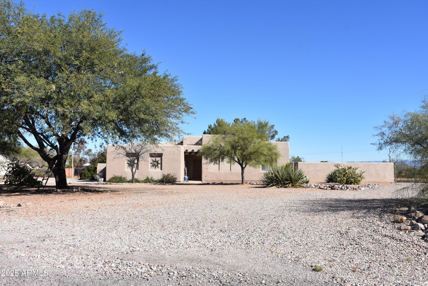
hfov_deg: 57.2
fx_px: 392
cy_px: 143
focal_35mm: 33
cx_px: 214
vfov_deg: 40.0
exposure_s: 1/500
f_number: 8
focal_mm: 22
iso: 180
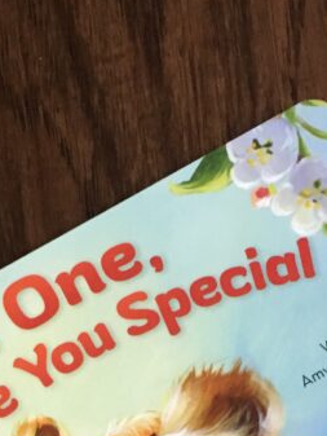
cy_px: 532
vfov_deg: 20.7
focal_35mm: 88
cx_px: 178
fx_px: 1108
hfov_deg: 16.8
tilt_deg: -82.7
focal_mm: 4.15
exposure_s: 1/20
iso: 200
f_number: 2.2
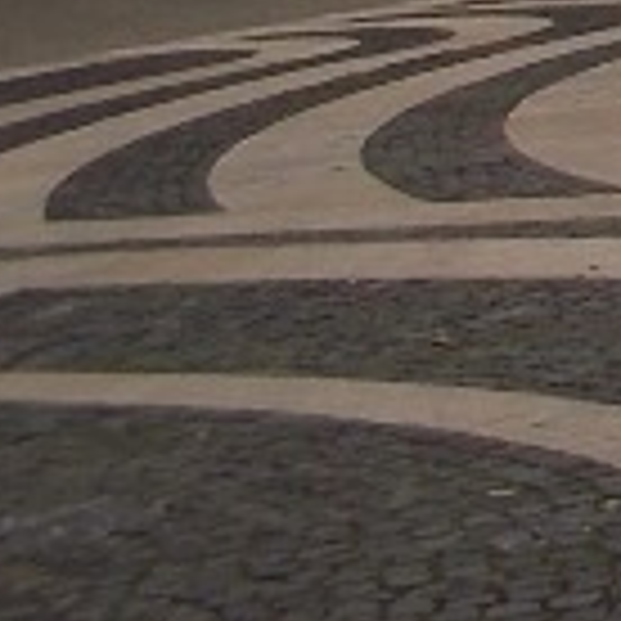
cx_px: 1728
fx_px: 3024
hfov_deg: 9.6
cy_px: -675
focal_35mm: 149
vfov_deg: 10.6
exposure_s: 1/400
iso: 80
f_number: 3.3
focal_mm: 4.1
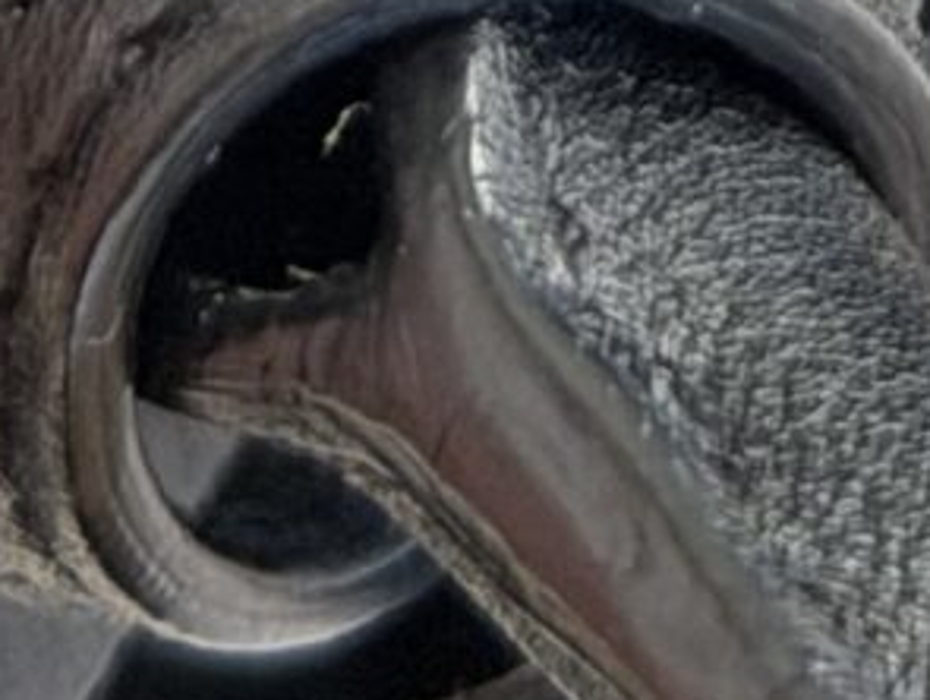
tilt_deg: -79.5
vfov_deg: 3.3
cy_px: -3065
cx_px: 1223
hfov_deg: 4.7
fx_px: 11190
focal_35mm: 416
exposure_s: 1/111
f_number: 1.78
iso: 100
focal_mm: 6.76
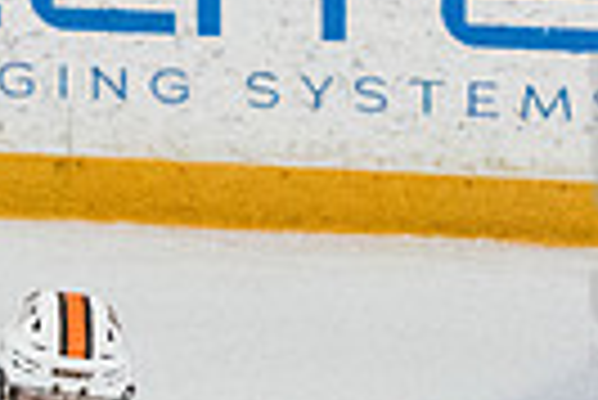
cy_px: 831
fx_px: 16779
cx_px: 90
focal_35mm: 1009
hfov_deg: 2.0
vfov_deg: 1.4
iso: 8000
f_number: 5
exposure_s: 1/1600
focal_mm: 155
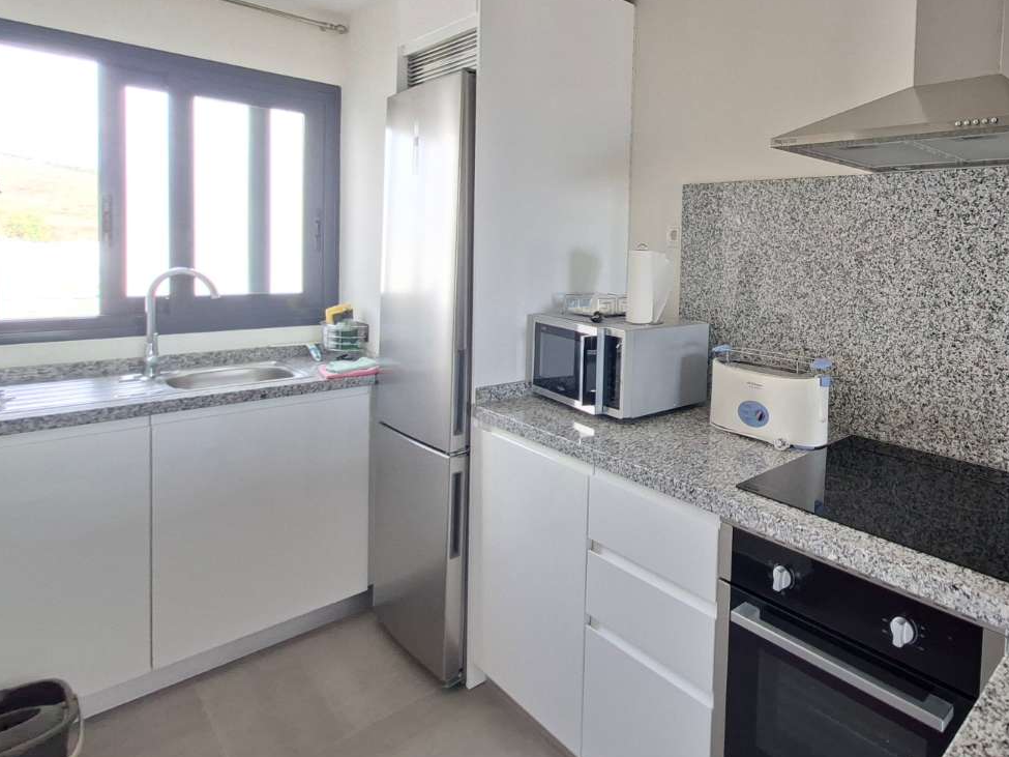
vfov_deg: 64.9
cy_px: 277
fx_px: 583
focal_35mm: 20
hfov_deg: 75.9
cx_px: 754
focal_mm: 1.74
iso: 160
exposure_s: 1/40
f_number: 2.2
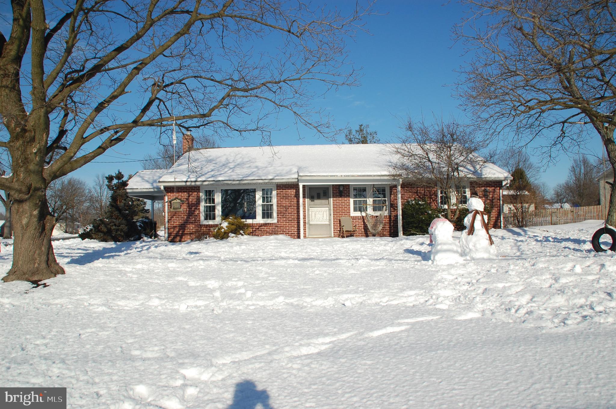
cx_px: 308
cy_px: 204
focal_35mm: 27
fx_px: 462
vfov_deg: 47.8
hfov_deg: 67.4
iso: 200
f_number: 11
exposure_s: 1/500
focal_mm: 18
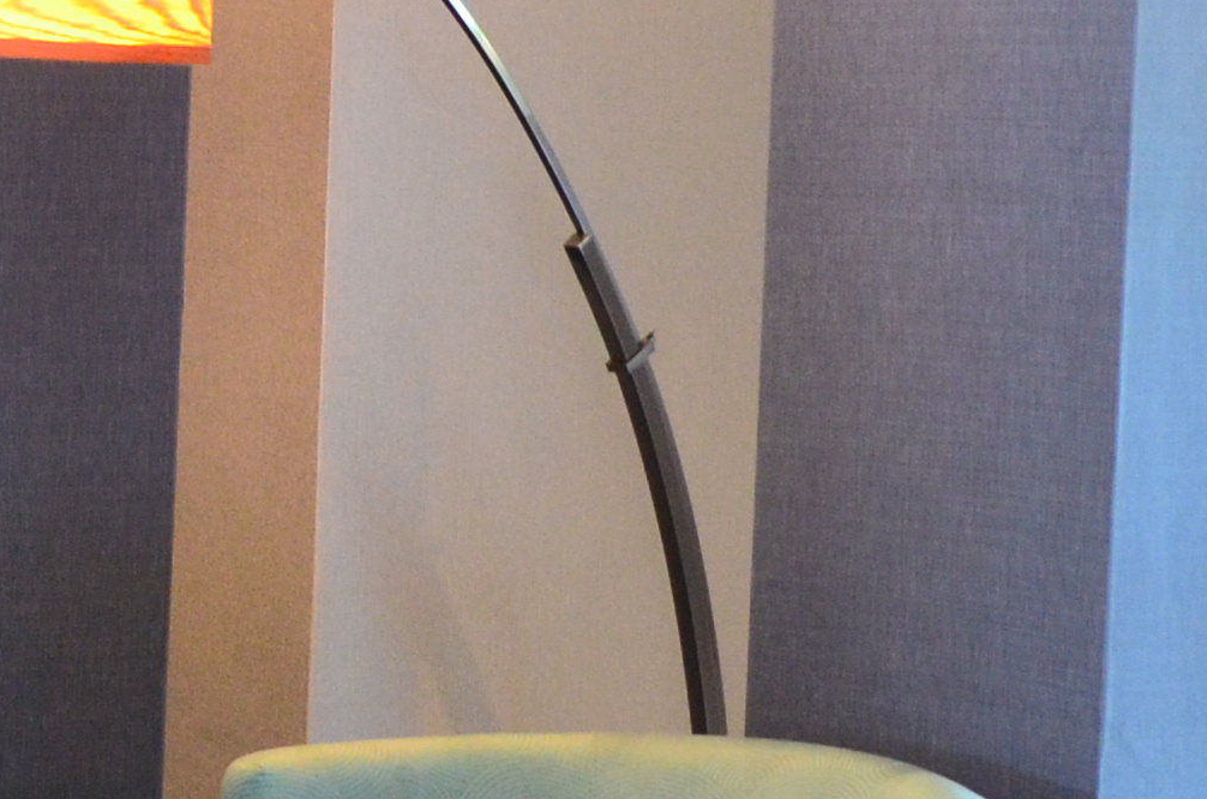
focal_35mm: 147
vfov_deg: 9.3
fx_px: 4918
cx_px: -502
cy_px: 157
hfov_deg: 13.3
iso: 1100
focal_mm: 20
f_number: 3.8
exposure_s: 1/30
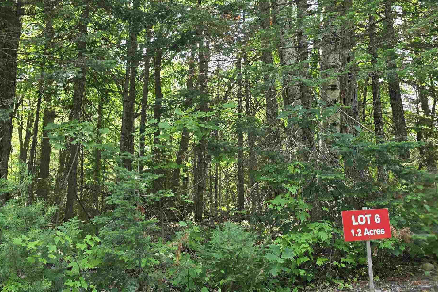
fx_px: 487
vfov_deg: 32.6
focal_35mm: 40
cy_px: 63
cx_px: 204
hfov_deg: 48.4
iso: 40
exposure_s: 1/182
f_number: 1.4
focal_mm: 6.5
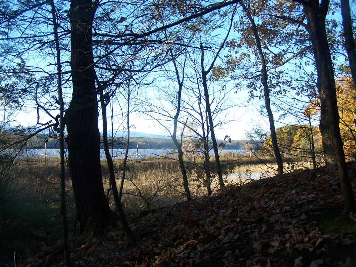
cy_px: 134
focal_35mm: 38
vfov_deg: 37.7
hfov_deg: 49.0
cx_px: 178
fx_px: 391
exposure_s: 1/250
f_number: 2.8
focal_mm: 6.3
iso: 80
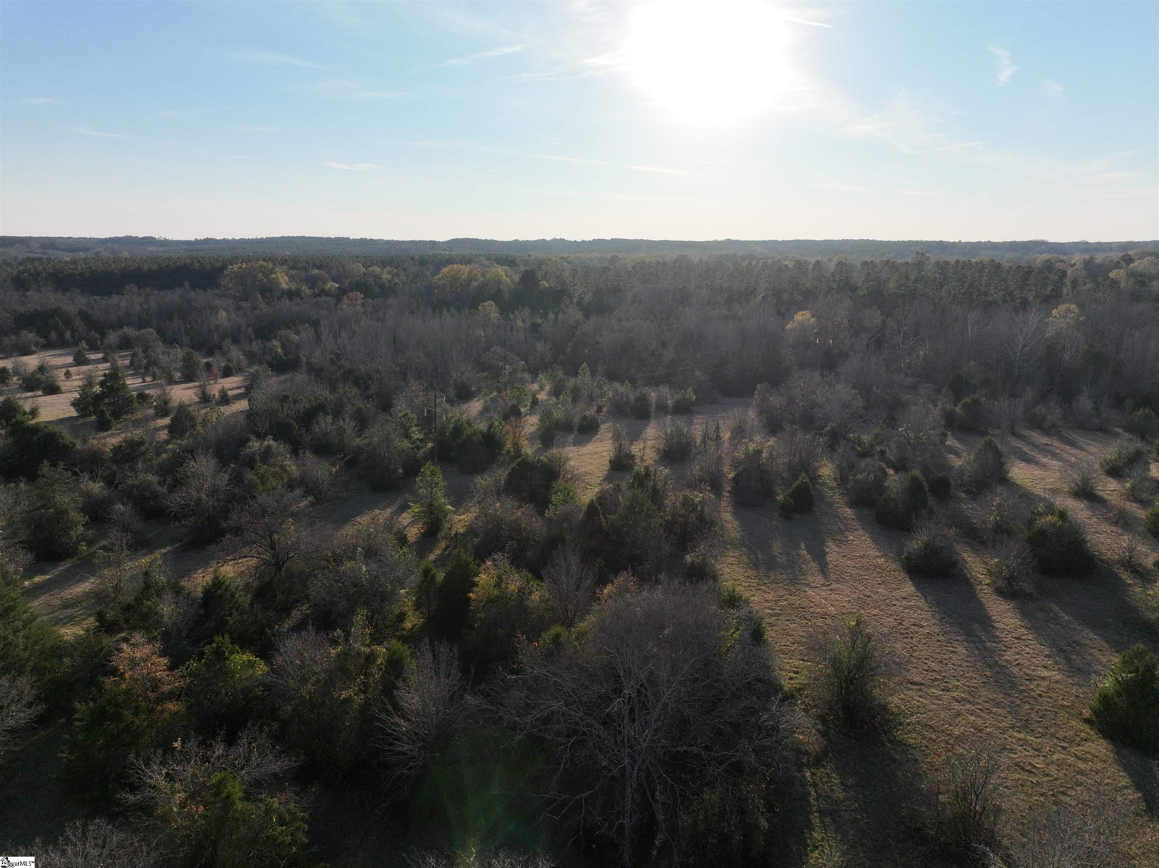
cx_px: 580
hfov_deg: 71.6
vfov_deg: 56.8
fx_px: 803
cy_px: 434
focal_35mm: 24
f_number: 2.8
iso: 260
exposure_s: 1/500
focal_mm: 12.29
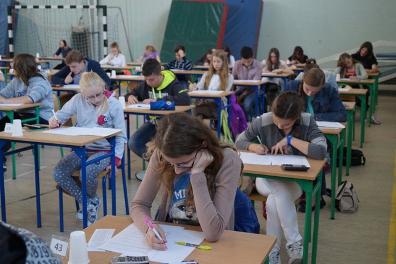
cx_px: 198
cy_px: 132
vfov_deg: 29.8
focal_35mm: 45
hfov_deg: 43.6
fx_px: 495
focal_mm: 30
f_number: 4.5
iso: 1600
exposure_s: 1/160
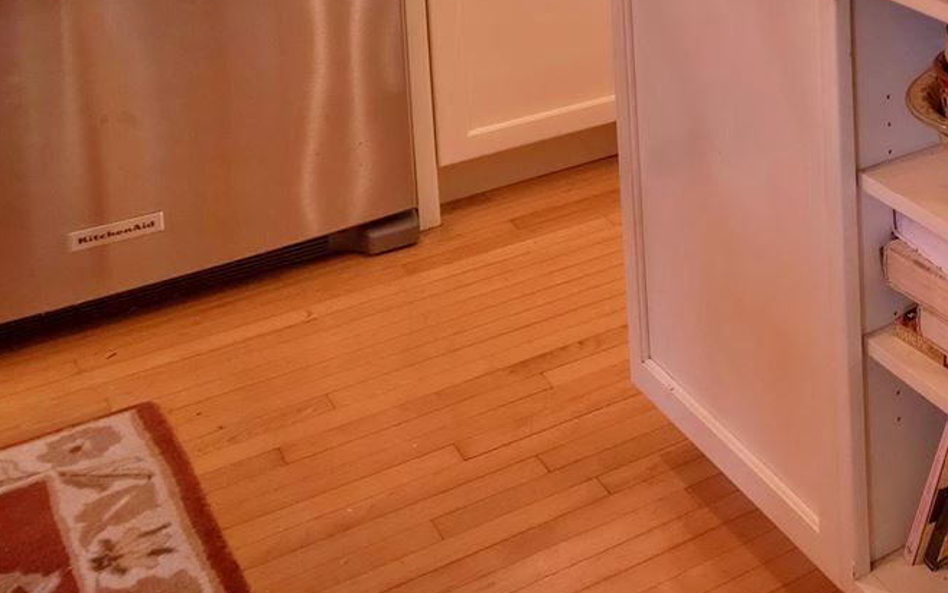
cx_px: 1330
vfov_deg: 20.4
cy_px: -305
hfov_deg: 28.3
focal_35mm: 54
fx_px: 1396
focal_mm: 17
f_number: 4
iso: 400
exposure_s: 1/1000
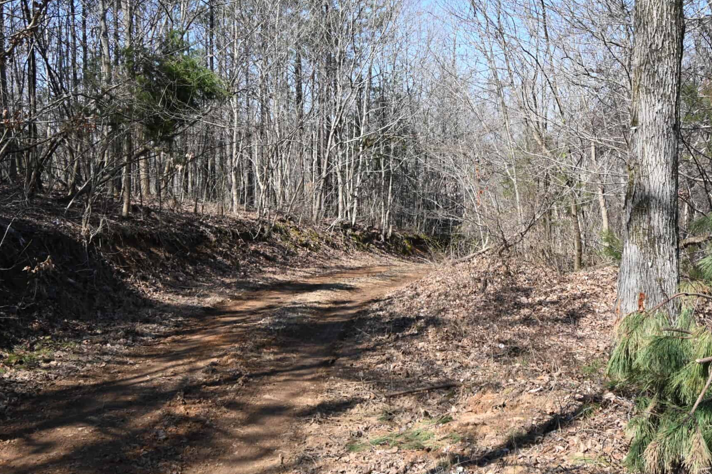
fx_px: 889
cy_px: 194
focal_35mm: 45
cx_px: 410
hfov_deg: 43.5
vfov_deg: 29.8
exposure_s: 1/250
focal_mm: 20
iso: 100
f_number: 5.6
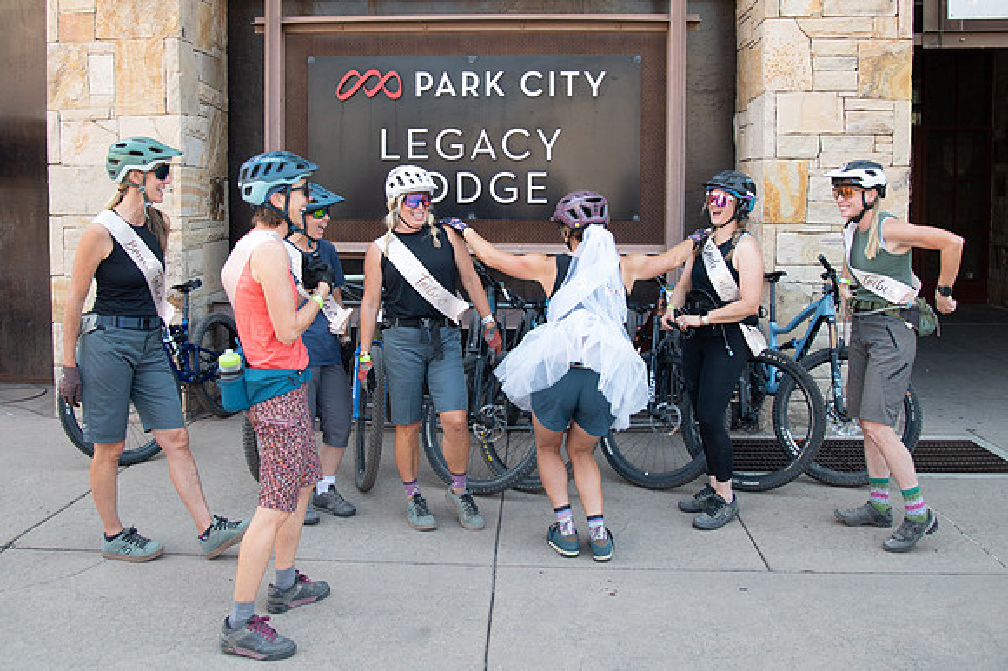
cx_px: 477
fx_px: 907
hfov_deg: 58.1
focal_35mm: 32
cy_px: 245
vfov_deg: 40.2
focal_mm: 24
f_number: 5
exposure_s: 1/500
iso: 1250
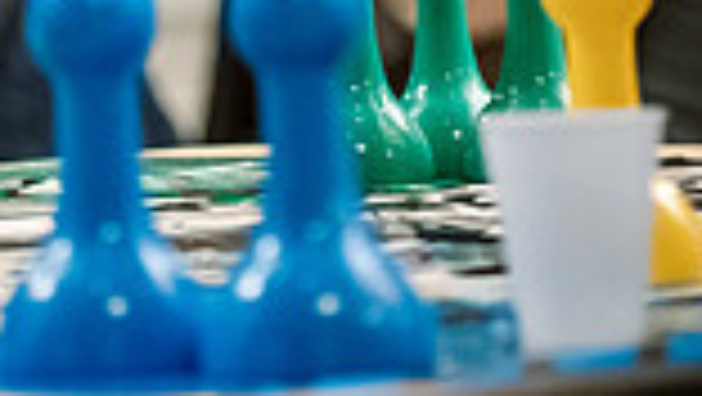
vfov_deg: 3.1
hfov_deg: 5.5
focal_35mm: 390
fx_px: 7265
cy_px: -434
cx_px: -387
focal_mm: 100
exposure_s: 1/200
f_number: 3.2
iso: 5000
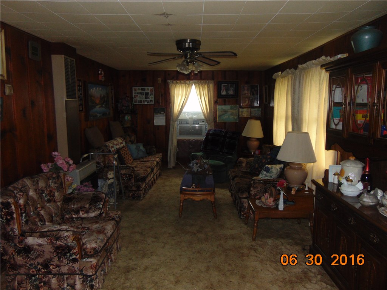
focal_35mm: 25
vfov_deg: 54.9
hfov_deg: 69.4
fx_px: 279
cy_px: 145
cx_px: 194
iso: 200
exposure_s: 1/30
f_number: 3
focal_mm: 4.5
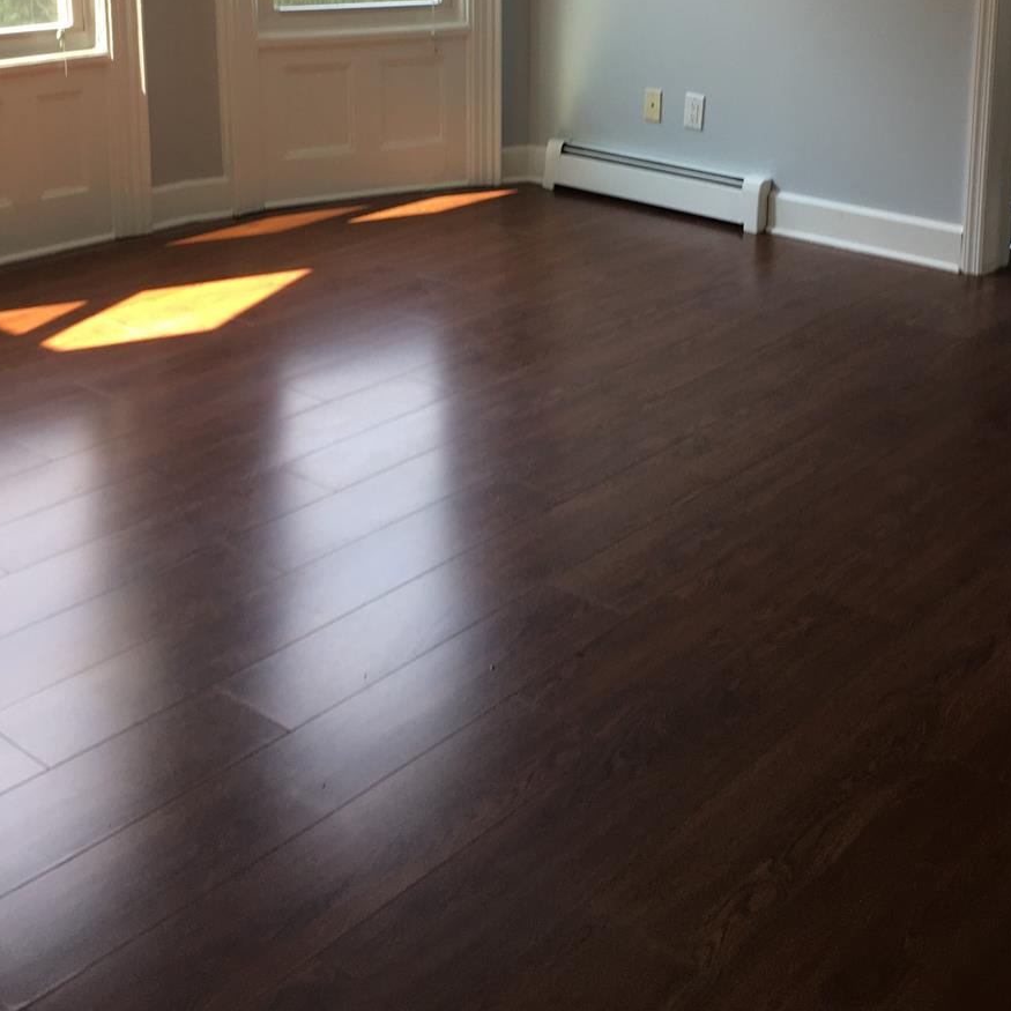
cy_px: 161
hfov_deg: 37.5
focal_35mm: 45
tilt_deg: -12.4
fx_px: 1487
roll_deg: +0.3
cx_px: 536
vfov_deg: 35.9
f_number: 2.2
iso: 32
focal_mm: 4.15
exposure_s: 1/60
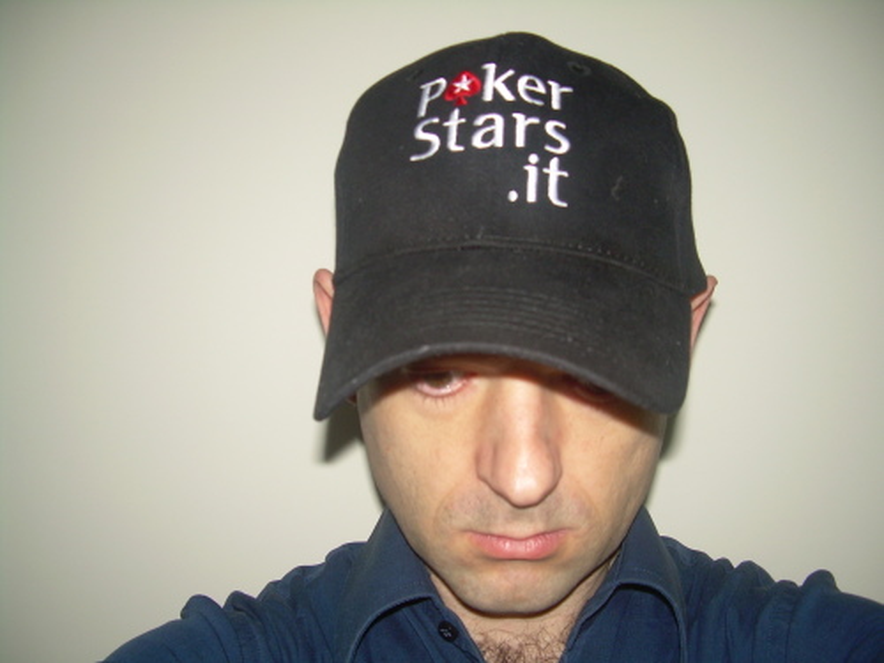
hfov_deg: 49.0
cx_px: 442
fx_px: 970
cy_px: 332
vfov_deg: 37.7
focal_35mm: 38
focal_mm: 6.3
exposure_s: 1/60
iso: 50
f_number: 2.8
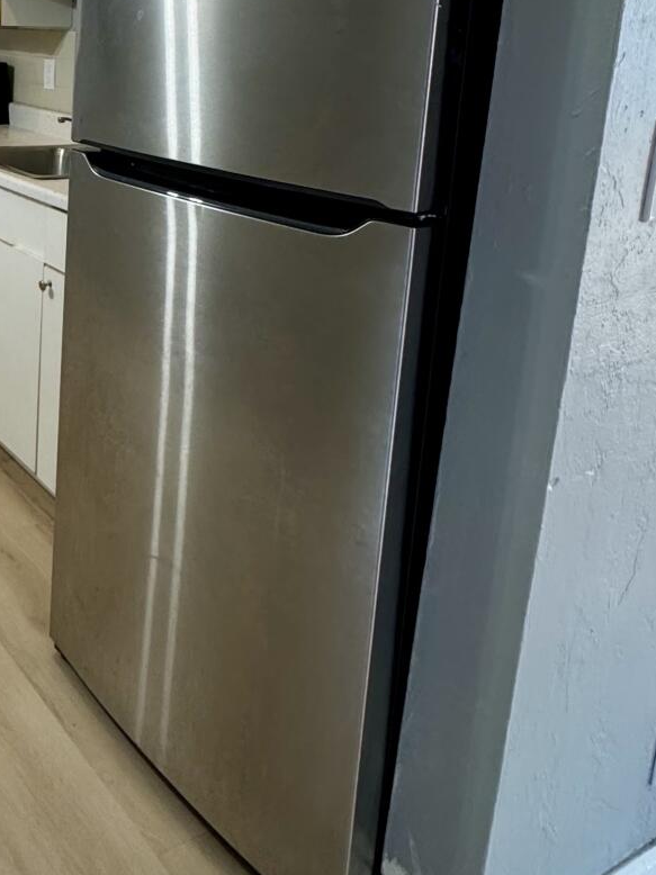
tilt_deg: -9.8
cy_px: 173
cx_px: -14
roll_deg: -1.4
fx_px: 910
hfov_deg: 35.5
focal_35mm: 36
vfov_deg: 48.4
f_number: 2.2
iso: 250
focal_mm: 2.22
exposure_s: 1/60
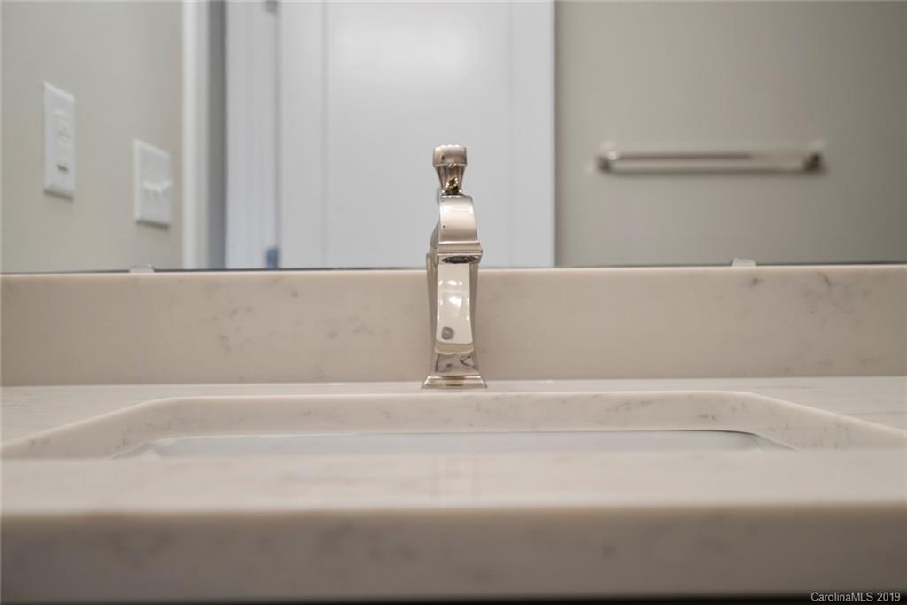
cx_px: 454
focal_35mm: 35
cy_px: 302
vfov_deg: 37.9
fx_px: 882
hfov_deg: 54.4
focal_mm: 35
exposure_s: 1/40
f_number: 4
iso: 320
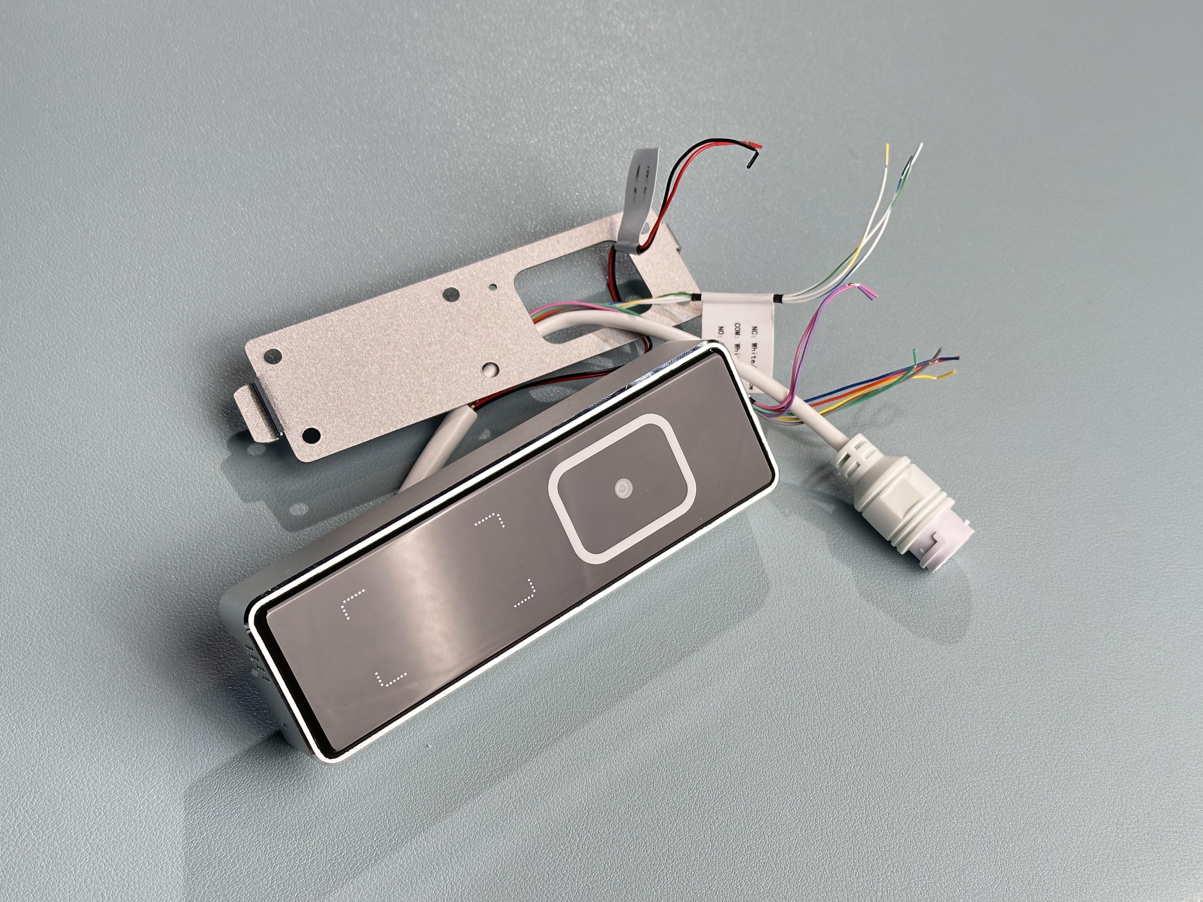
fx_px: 1703
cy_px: 452
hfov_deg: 38.9
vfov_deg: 29.7
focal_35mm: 49
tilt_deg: -56.9
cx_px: 606
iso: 50
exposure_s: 1/100
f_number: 1.78
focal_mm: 6.86
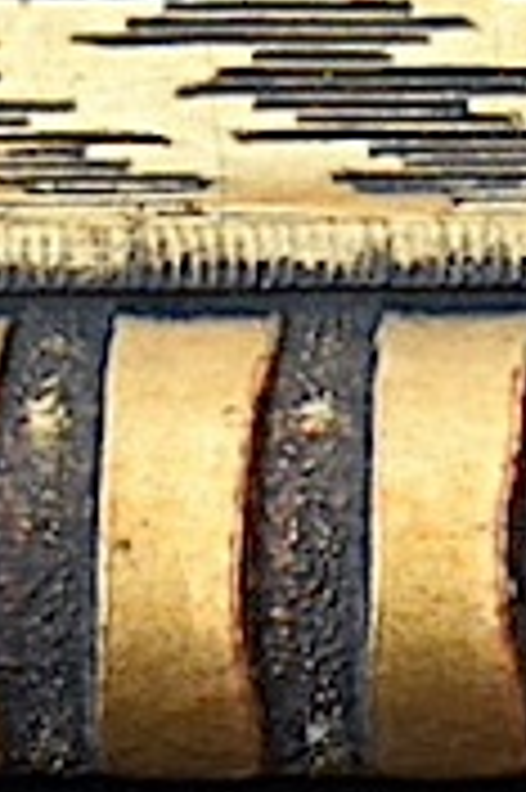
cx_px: 791
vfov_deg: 6.4
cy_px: -446
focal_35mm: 317
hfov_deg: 4.3
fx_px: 6970
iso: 1400
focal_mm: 31
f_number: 4.2
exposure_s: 1/60
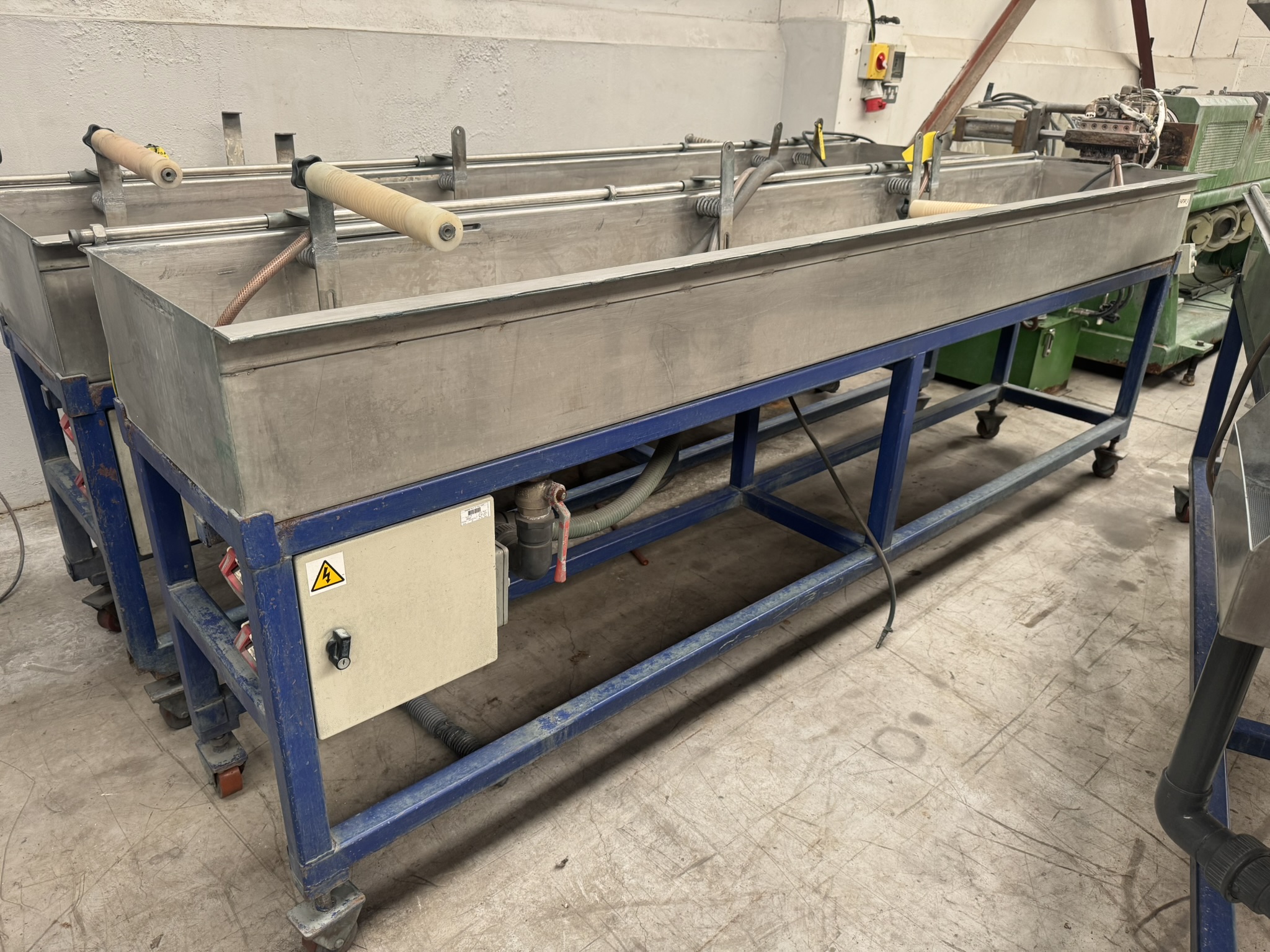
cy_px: 476
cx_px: 635
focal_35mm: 24
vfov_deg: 56.8
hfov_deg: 71.6
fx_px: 881
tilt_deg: -25.1
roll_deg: -2.2
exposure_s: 1/121
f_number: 1.78
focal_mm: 6.76
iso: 200
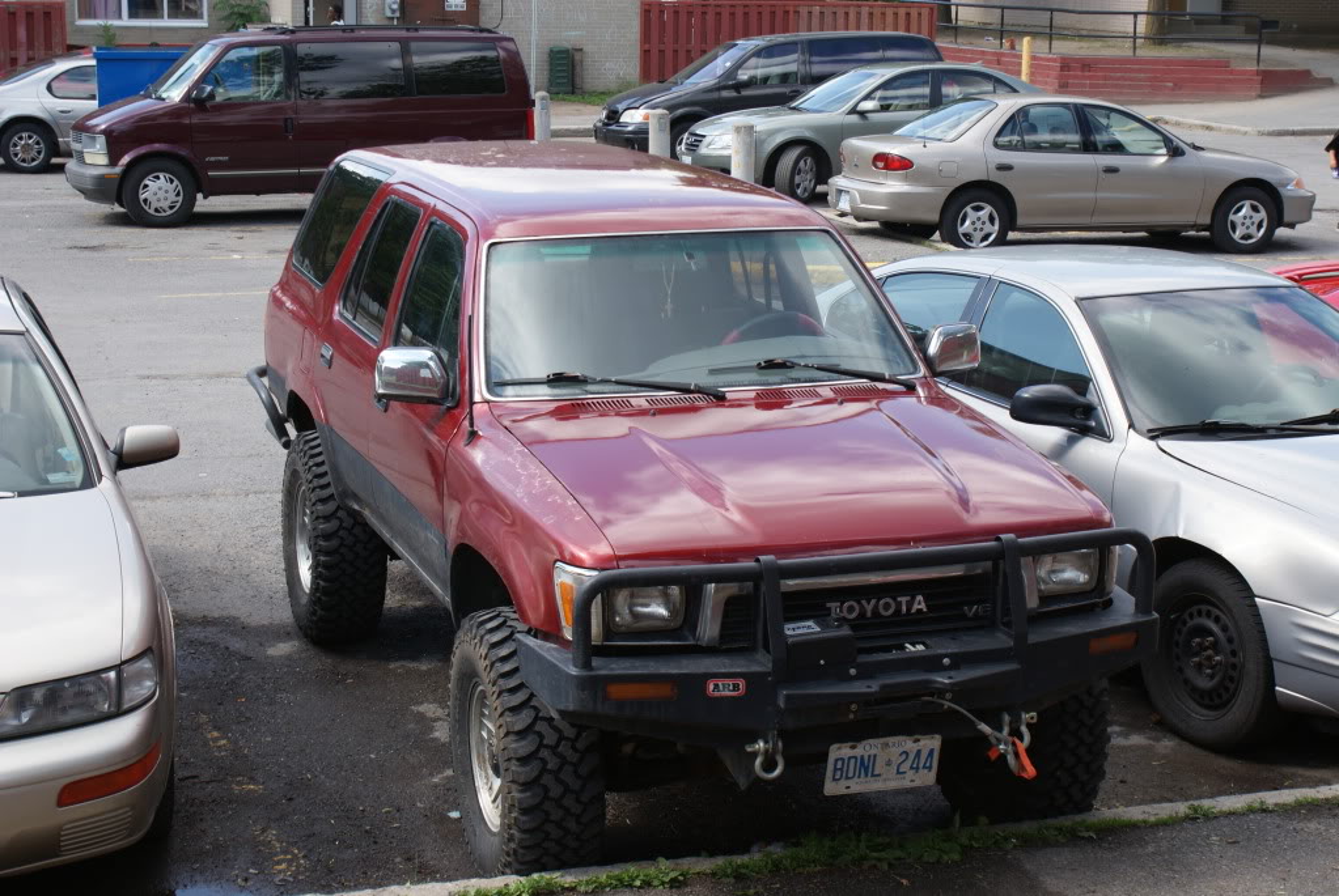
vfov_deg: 22.7
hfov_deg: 33.4
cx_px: 670
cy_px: 448
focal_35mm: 60
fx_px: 2235
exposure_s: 1/125
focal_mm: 40
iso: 100
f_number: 8
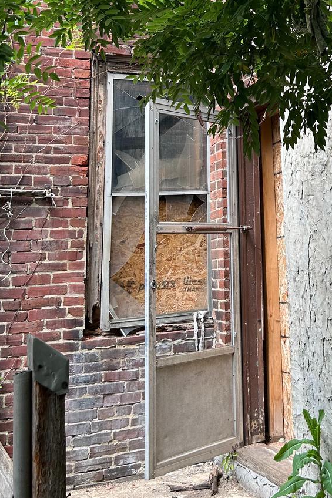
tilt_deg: +13.7
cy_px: 112
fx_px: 678
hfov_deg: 26.9
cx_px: 276
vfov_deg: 39.1
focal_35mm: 49
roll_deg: +2.0
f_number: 1.5
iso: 50
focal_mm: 5.7
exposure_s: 1/448
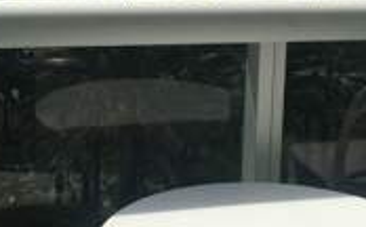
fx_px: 846
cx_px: 170
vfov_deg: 15.1
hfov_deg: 24.4
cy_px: 17
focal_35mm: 85
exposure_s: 1/2747
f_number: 2.2
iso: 25
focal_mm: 4.15
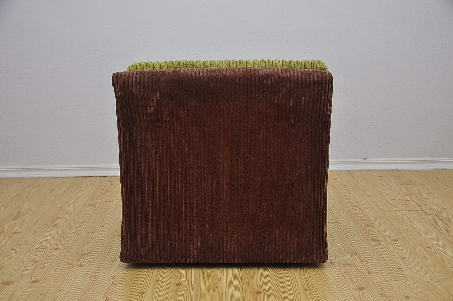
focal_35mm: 51
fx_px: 641
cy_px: 150
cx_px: 226
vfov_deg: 26.4
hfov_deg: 38.9
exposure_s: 1/200
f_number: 4.2
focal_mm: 34
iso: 200
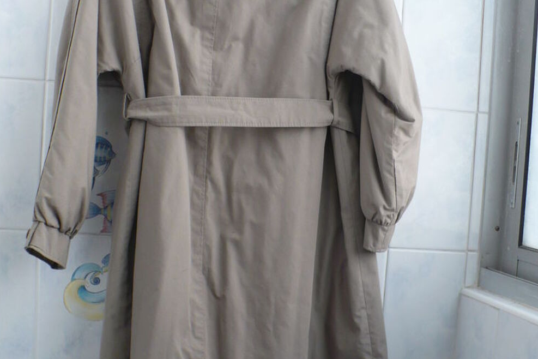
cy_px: 223
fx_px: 777
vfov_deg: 25.9
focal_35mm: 52
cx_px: 269
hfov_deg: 38.2
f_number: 2.8
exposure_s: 1/40
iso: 100
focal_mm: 6.1
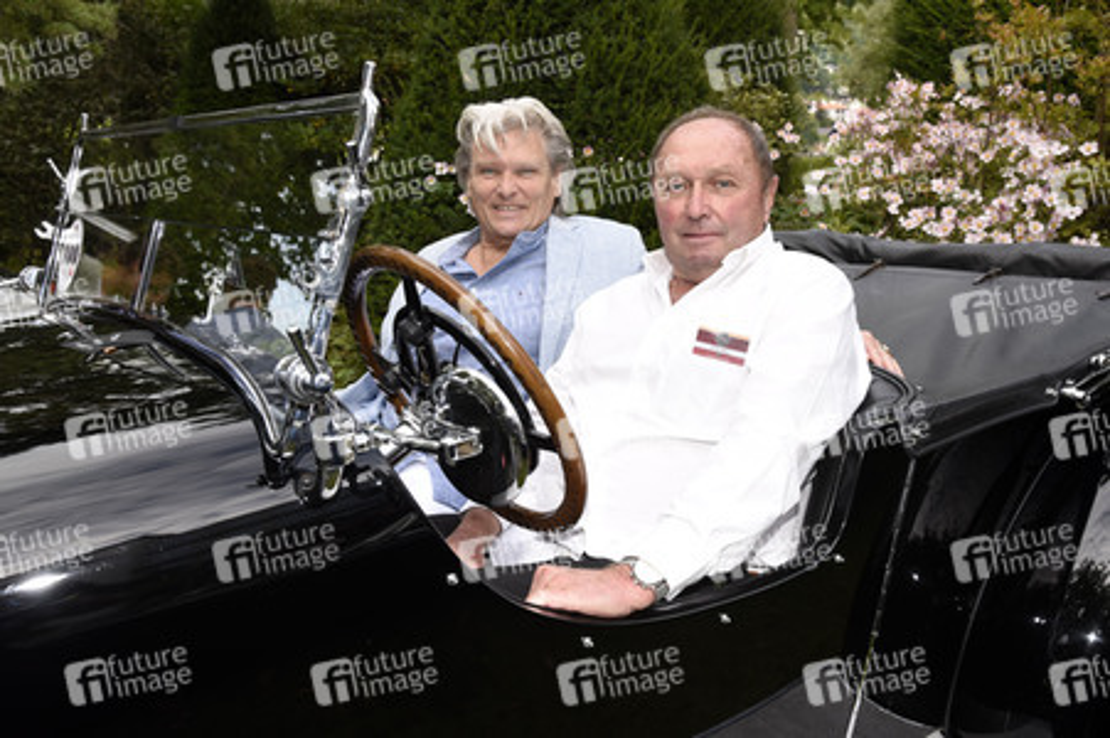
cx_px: 555
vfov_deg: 41.1
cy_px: 369
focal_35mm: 32
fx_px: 986
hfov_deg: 58.8
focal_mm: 32
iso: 250
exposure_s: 1/125
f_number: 8
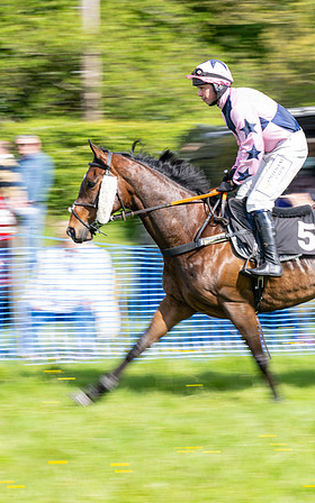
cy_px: 248
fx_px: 2253
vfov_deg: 12.8
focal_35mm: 164
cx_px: 247
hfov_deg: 8.0
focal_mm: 98
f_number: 8
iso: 100
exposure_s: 1/100
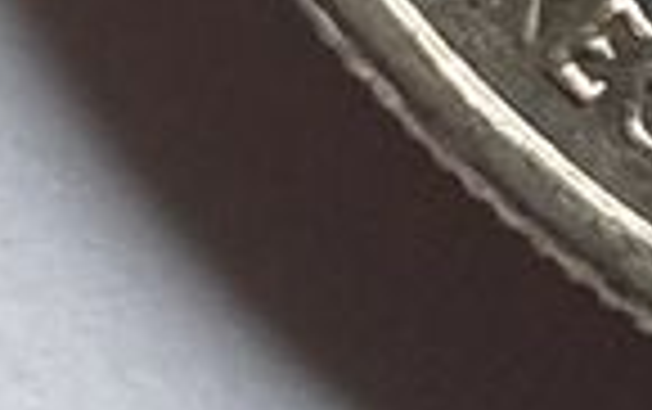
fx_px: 3380
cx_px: 1475
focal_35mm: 190
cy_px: -847
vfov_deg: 6.3
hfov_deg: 9.9
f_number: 2.4
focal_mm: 4.3
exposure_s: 1/37
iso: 250
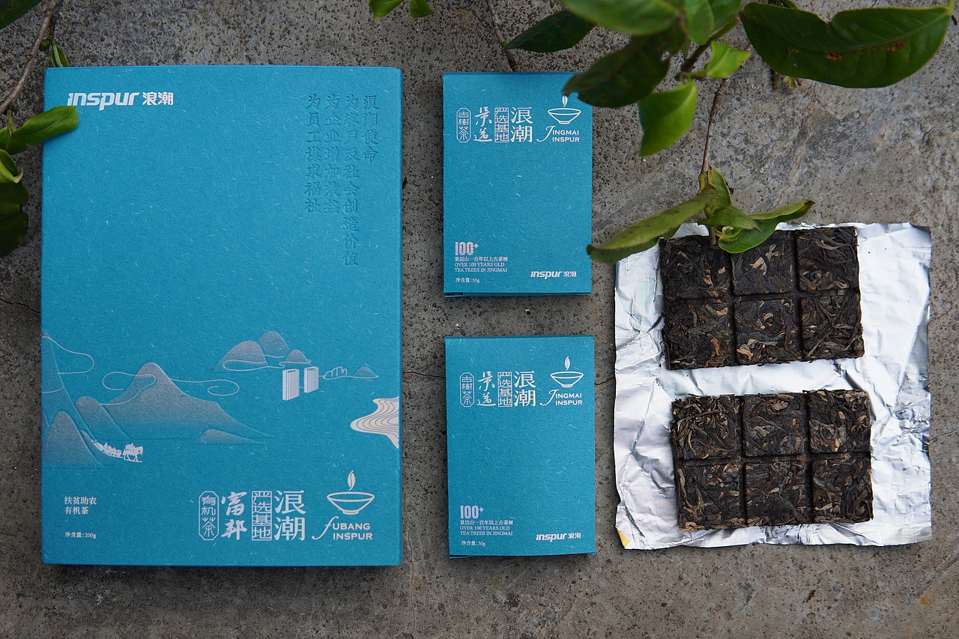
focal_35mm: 45
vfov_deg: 29.9
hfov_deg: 43.6
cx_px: 480
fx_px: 1199
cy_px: 320
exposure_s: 1/160
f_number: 4
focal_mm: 30
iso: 160
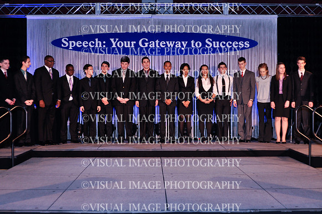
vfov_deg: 31.8
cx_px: 161
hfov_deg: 46.5
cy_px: 107
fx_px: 375
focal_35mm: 42
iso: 400
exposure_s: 1/60
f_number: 2.8
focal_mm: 28
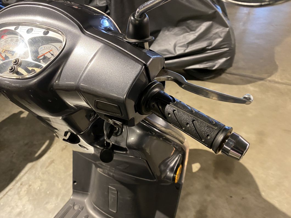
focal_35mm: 26
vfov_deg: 53.1
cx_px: 146
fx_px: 219
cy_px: 109
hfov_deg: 67.3
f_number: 1.8
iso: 400
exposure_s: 1/50
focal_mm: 4.25
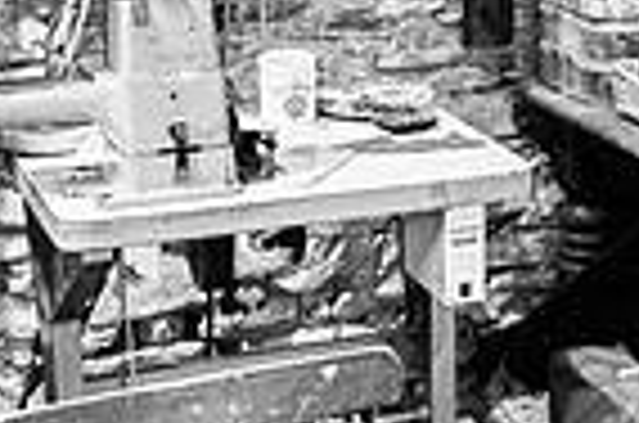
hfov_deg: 19.8
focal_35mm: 103
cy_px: 73
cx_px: 447
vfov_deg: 13.2
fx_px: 1824
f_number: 2.8
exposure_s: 1/50
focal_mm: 24
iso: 3200
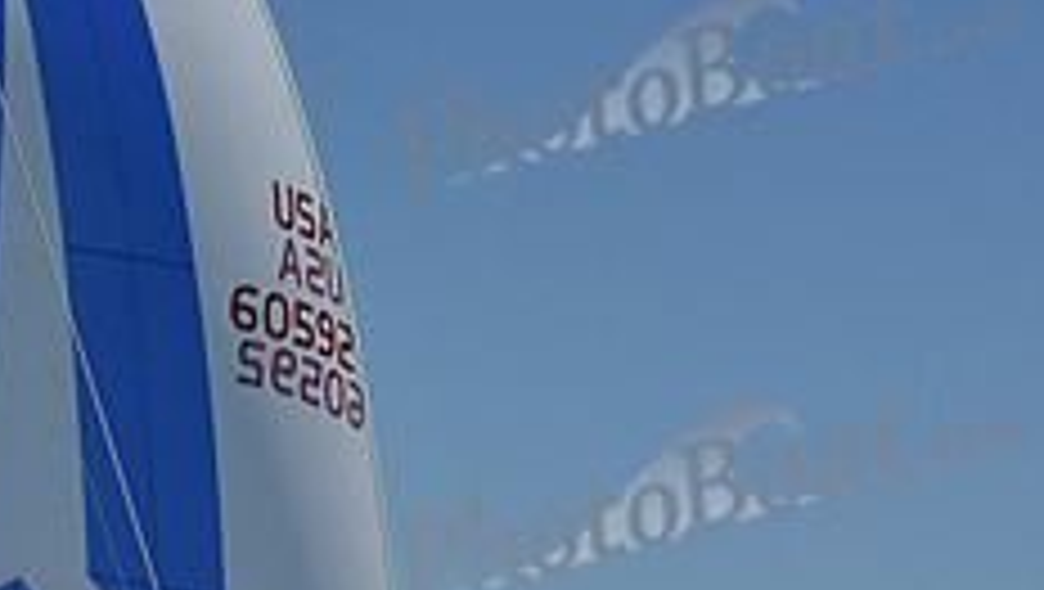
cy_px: 790
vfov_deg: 6.6
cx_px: 166
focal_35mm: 183
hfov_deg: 11.7
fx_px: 5071
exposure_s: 1/1250
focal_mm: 70
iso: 250
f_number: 10
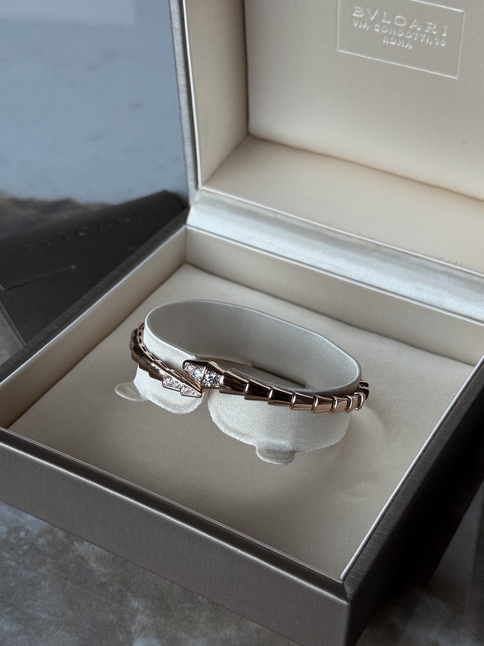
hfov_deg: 30.3
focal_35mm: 48
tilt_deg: -39.7
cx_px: 242
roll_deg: -1.4
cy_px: 323
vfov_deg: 39.7
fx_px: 895
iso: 100
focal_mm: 6.76
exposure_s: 1/101
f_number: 1.78
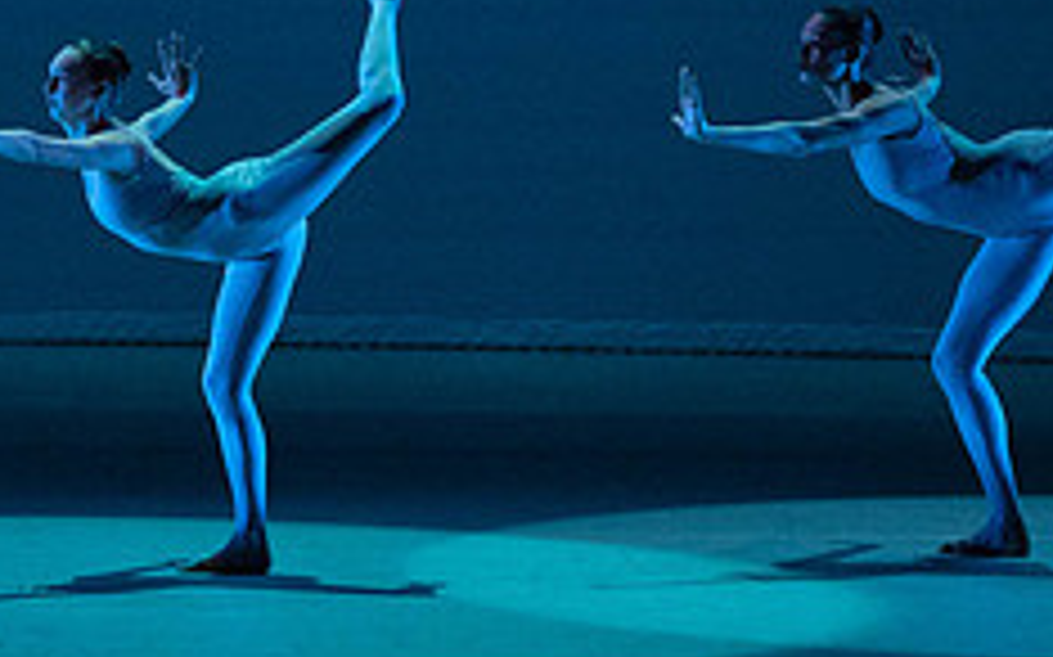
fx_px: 12965
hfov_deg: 4.6
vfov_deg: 2.9
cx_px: 238
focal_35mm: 452
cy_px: -29
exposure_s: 1/400
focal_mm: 179
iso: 16000
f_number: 5.6
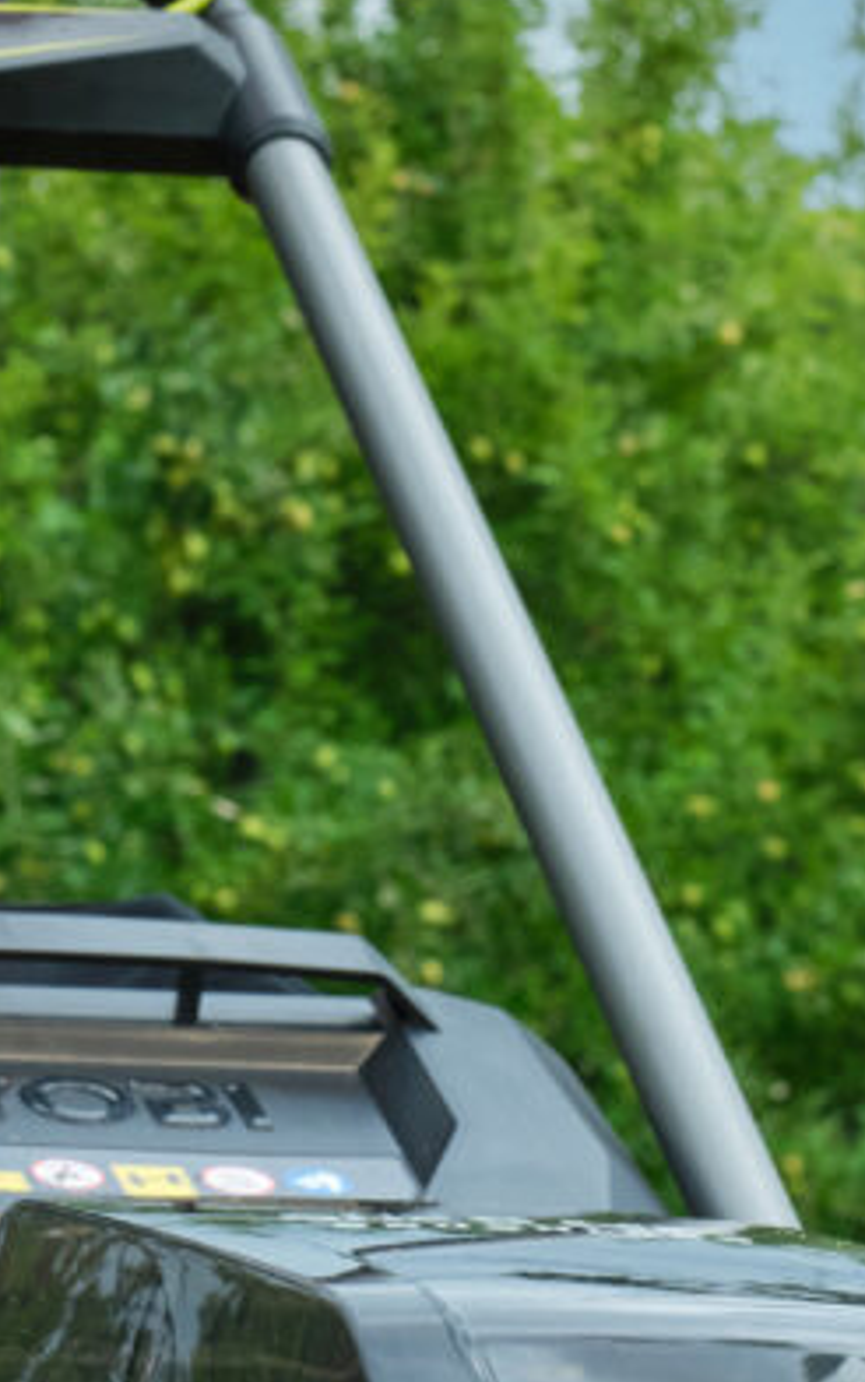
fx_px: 8327
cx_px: 471
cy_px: 316
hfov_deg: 5.9
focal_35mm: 221
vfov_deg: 9.5
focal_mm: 50
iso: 400
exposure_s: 1/320
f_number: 9
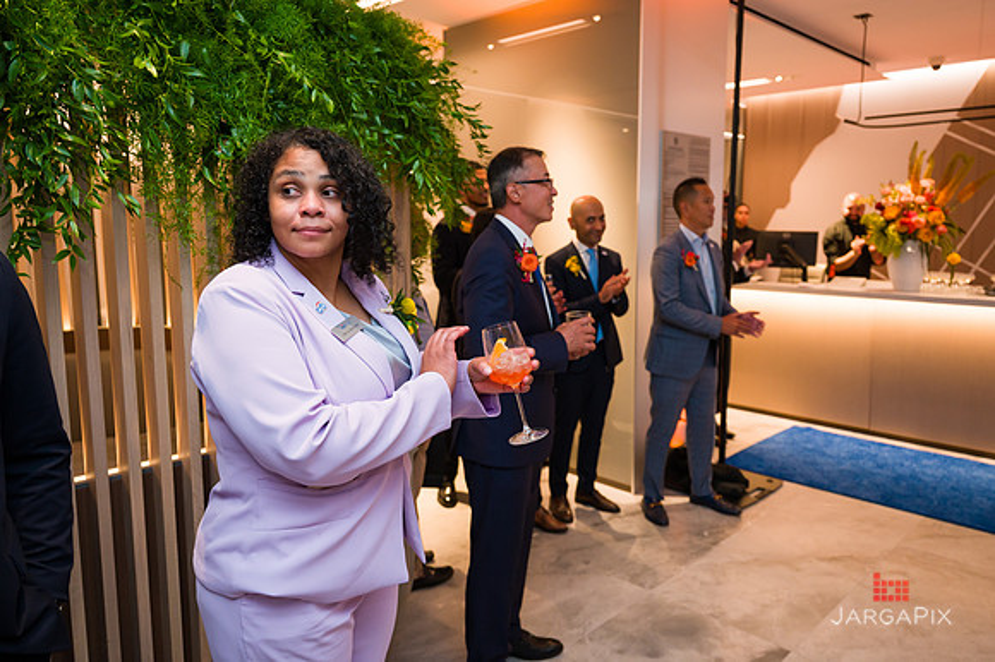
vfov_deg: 50.2
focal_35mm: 26
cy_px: 315
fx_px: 707
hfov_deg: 70.2
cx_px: 522
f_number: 3.2
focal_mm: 24
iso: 800
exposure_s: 1/160
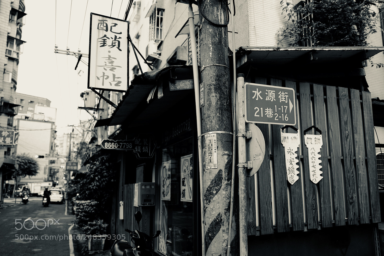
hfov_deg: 65.5
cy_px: 128
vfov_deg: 46.4
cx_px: 192
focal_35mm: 28
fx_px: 299
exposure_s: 1/100
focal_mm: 28
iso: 100
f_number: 1.7
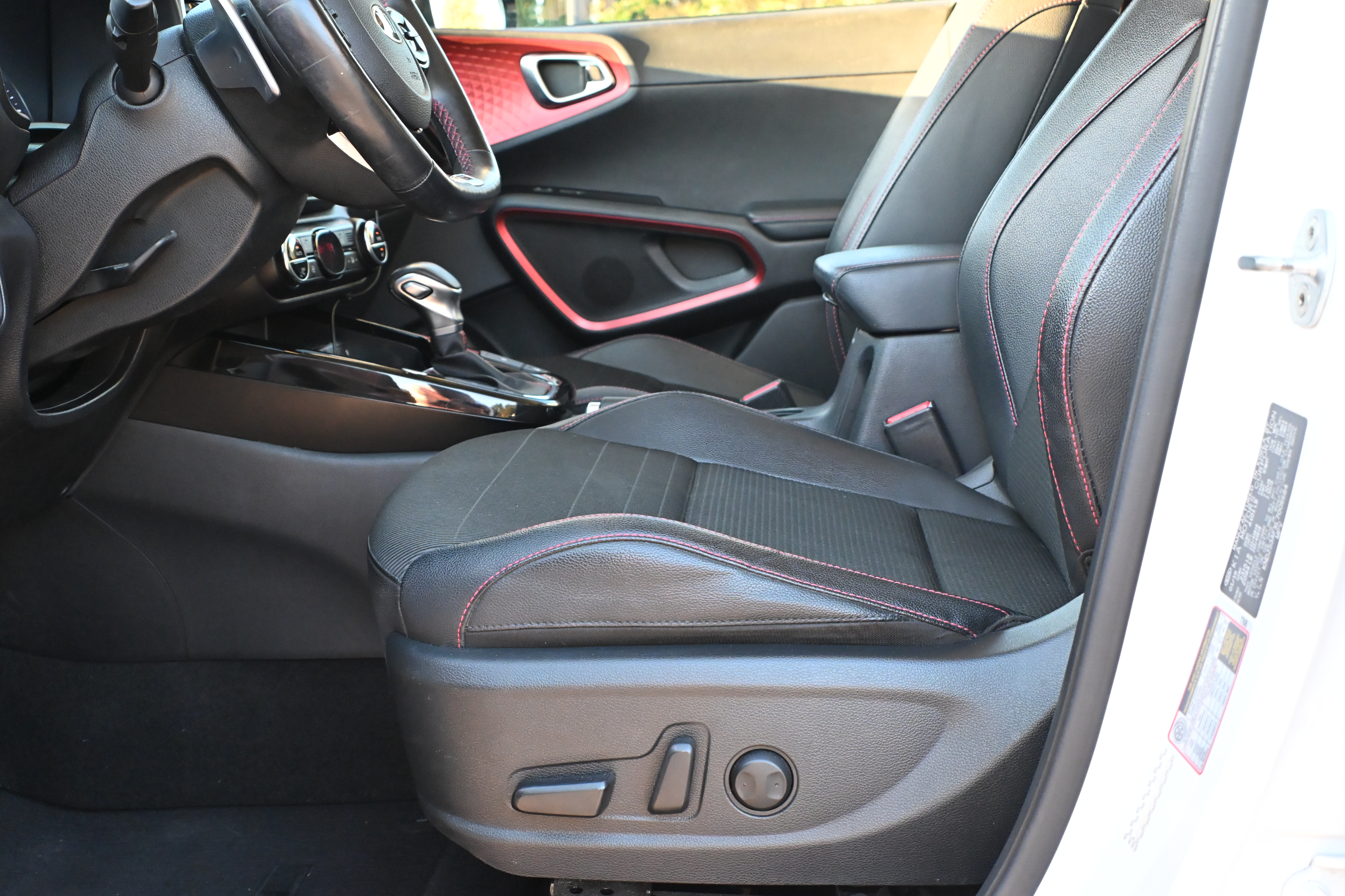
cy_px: 448
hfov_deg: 46.4
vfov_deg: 31.9
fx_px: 1569
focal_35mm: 42
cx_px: 672
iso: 2500
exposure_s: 1/125
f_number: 5.6
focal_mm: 28
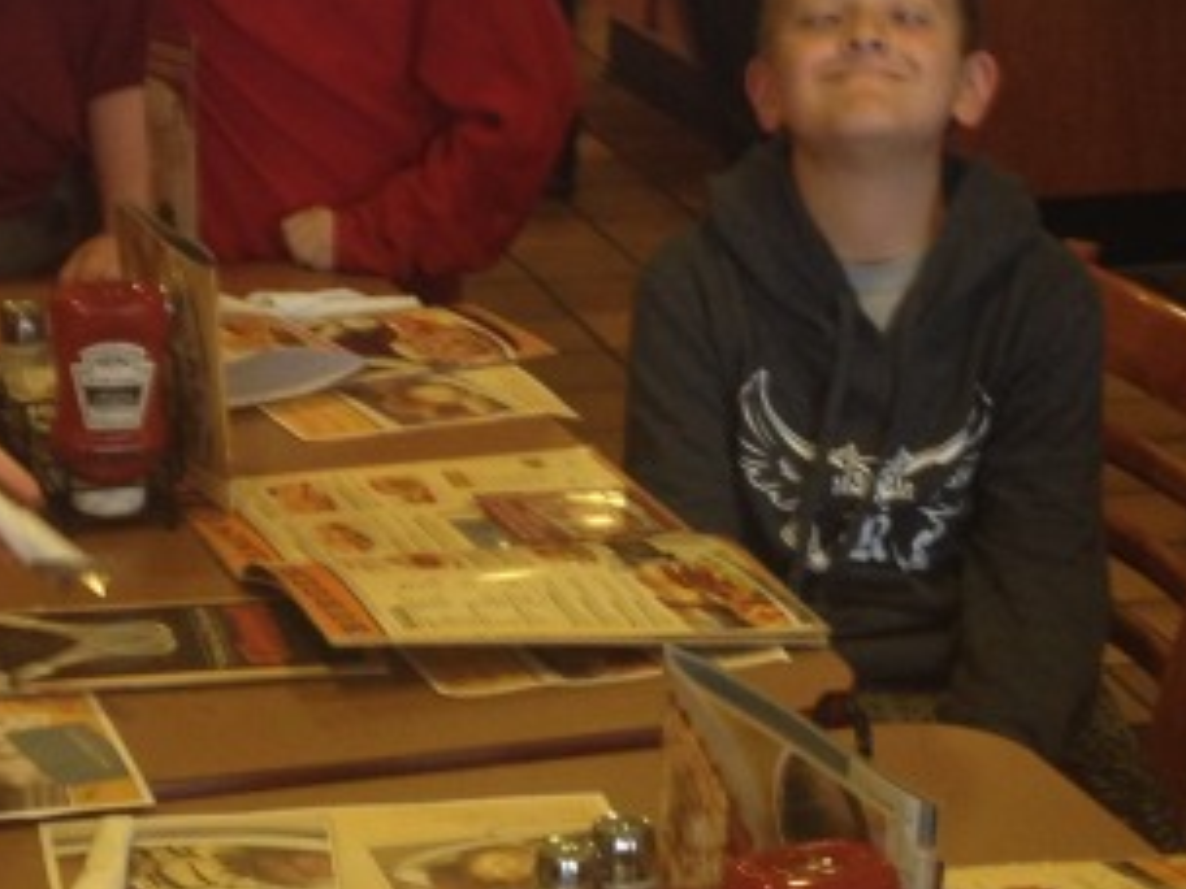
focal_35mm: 118
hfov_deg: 16.6
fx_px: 4043
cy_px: 487
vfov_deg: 12.6
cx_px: 375
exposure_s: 1/20
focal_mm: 4.28
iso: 80
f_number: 2.4
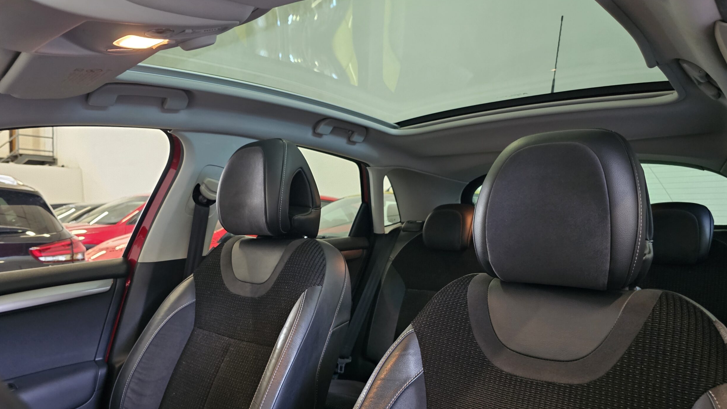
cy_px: 237
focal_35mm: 26
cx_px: 365
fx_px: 501
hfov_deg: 71.9
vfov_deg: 44.2
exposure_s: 1/25
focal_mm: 6.3
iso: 800
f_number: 1.7
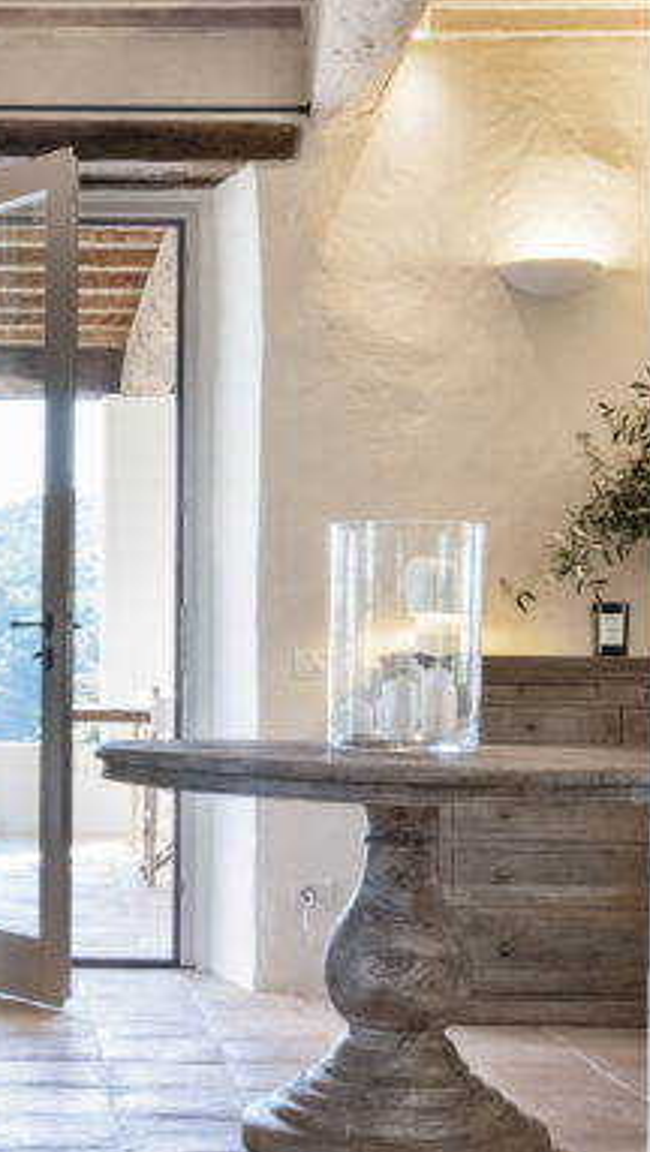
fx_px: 1927
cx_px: 9
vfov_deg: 33.2
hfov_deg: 18.7
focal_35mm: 63
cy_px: 672
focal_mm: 15
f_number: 10
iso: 400
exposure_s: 1/20
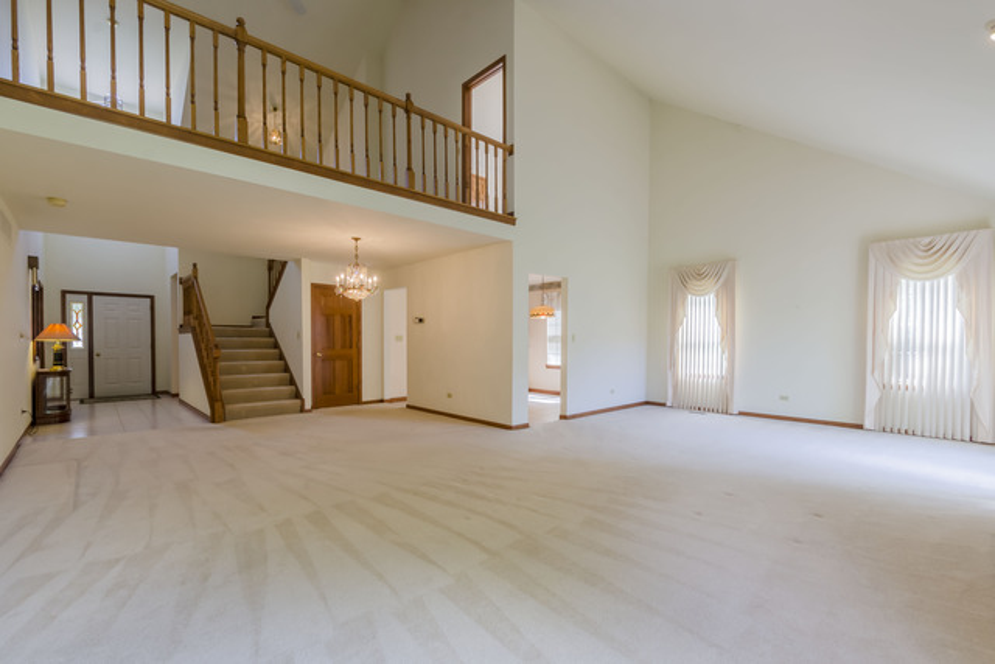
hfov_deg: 100.4
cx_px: 498
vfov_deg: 77.4
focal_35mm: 15
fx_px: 415
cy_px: 332
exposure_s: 1/60
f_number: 9.5
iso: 200
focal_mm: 10
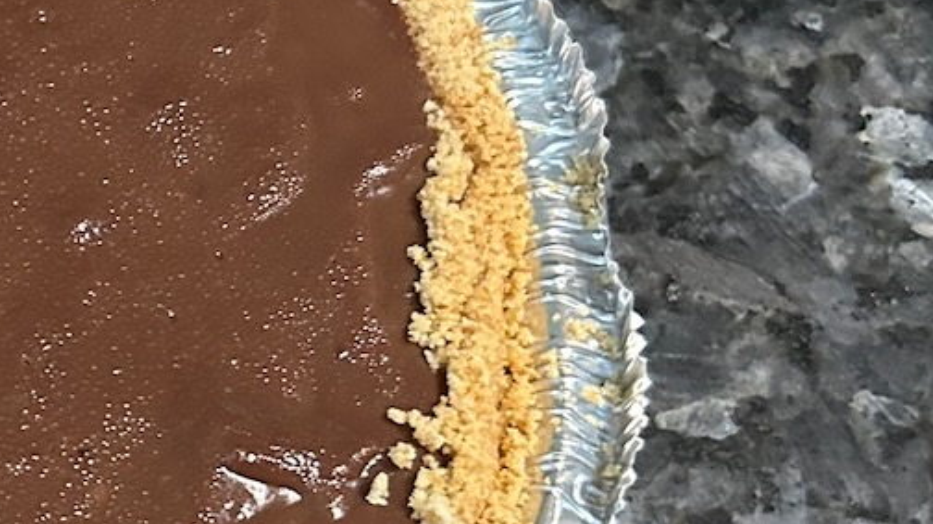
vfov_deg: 13.4
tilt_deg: -59.5
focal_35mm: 90
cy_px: 348
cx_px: -296
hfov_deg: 21.3
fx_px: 2226
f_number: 1.5
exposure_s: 1/40
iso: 500
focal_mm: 5.7
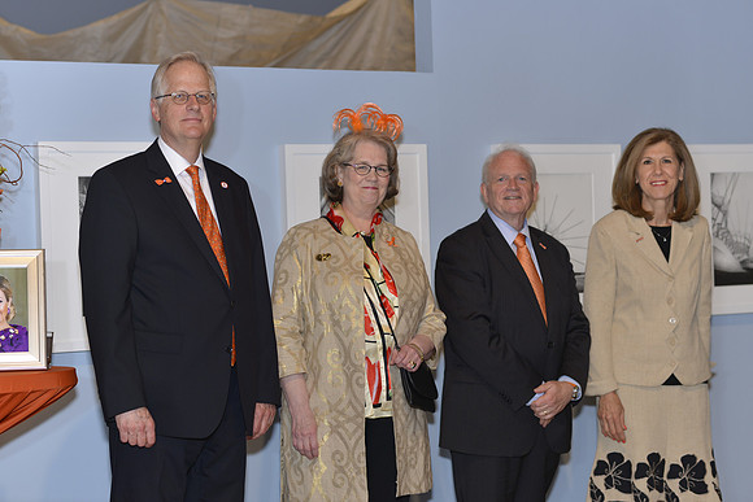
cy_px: 251
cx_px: 376
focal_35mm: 85
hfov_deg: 23.9
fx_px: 1778
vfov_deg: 16.1
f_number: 3.2
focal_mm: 85
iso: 320
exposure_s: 1/125
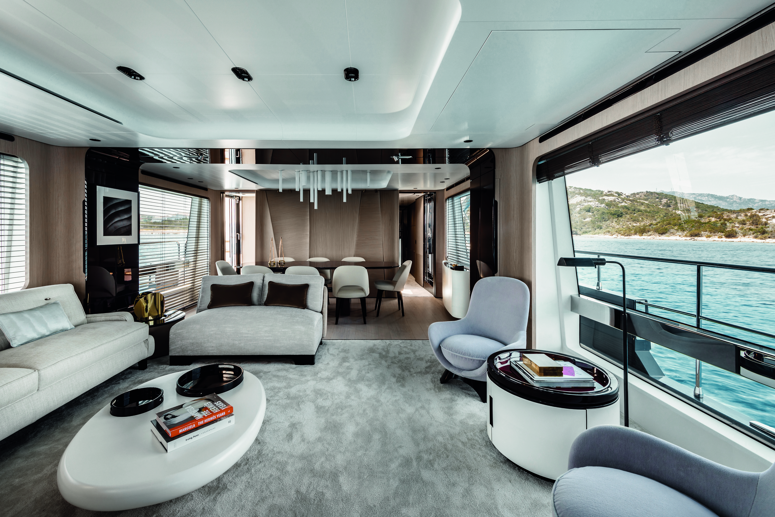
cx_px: 388
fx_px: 301
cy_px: 258
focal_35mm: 14
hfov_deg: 104.2
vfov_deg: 81.2
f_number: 14
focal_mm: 14
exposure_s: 1/5
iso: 100
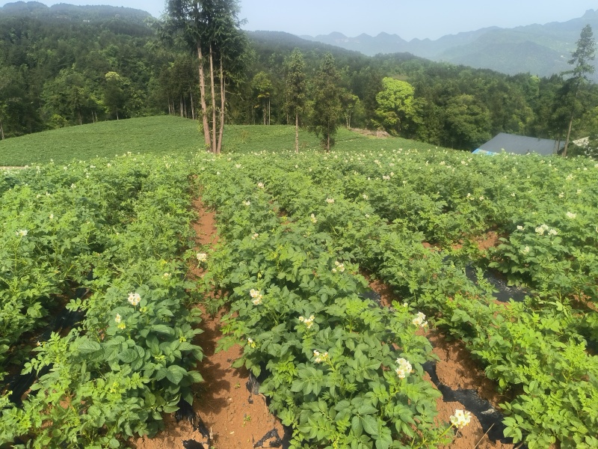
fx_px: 466
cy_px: 224
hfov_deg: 65.3
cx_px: 299
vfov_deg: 51.4
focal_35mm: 27
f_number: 1.9
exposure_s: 1/720
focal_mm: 5.52
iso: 100
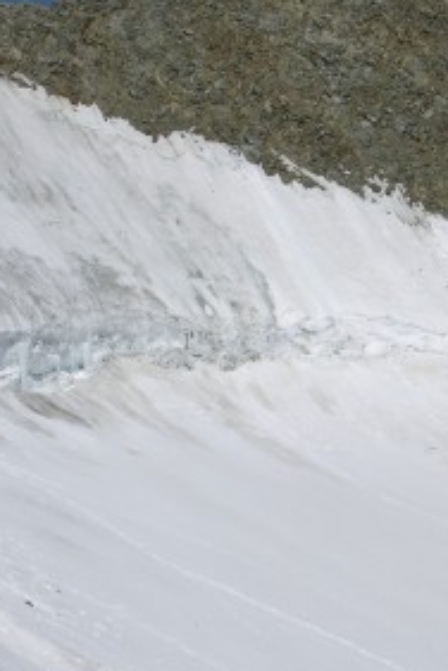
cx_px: 348
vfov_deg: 20.6
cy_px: 326
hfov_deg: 13.8
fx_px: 1848
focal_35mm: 99
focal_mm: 8.9
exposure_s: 1/476
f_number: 8
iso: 50
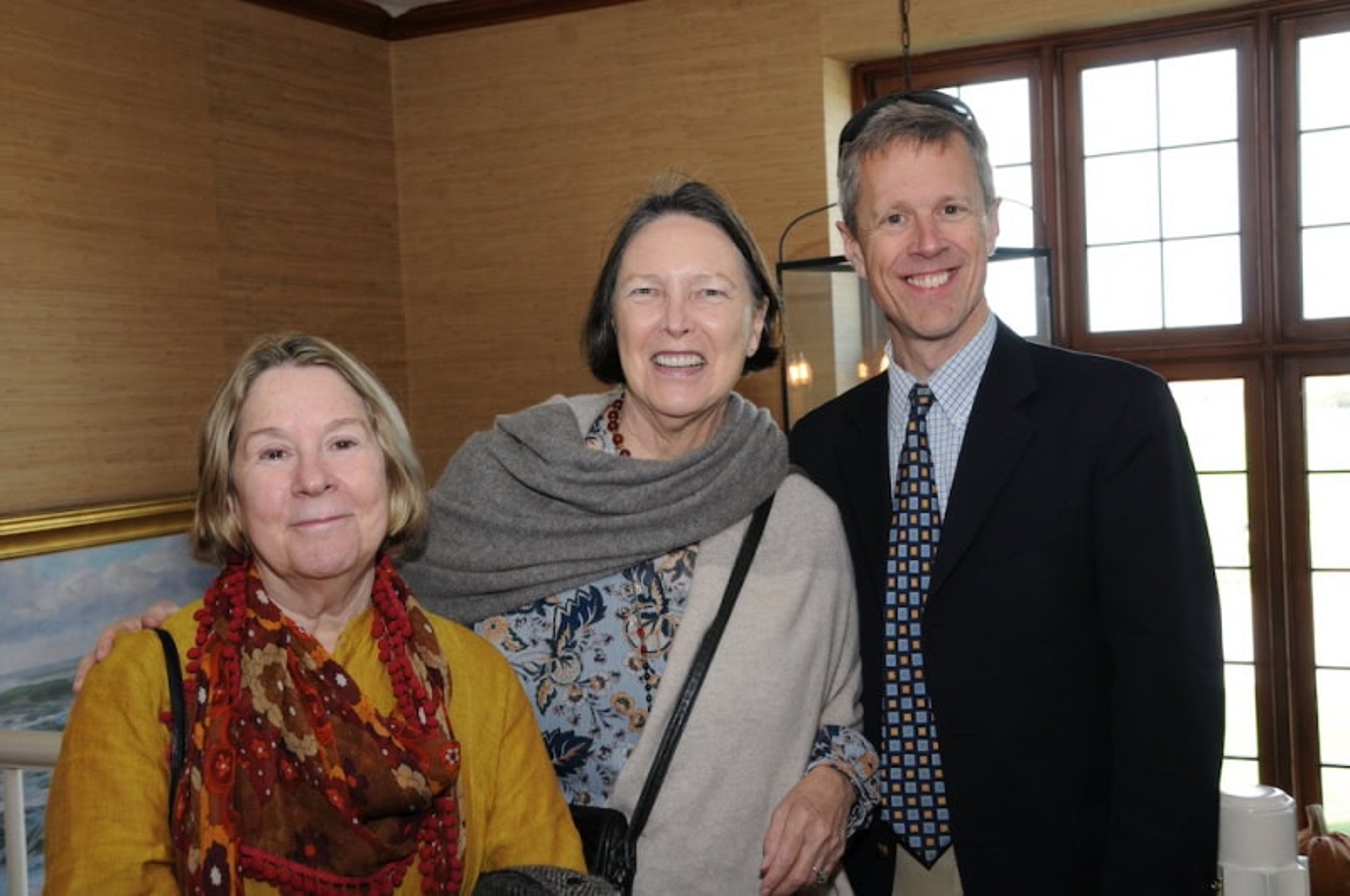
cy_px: 448
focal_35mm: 44
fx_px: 1629
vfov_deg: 30.8
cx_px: 675
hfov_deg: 45.0
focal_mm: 29
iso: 500
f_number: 8
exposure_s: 1/60
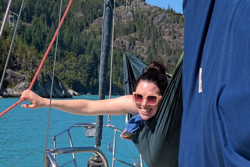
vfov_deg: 12.6
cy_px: 99
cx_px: 87
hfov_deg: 18.7
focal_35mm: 109
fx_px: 757
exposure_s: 1/2375
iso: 41
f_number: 1.85
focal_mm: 6.81
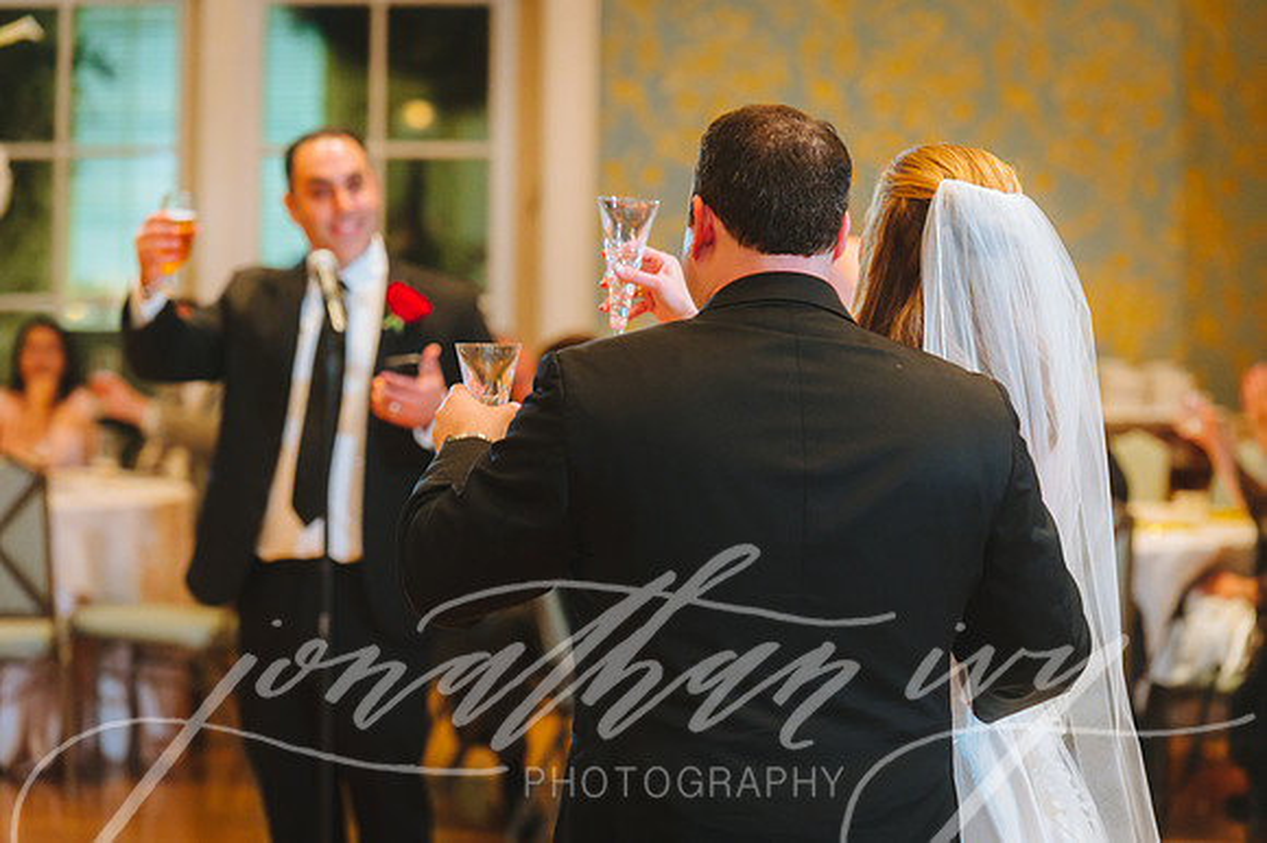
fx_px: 4748
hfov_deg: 15.2
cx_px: 634
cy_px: 422
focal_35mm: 135
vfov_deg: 10.1
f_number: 2.8
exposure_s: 1/60
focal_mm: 135
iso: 2500
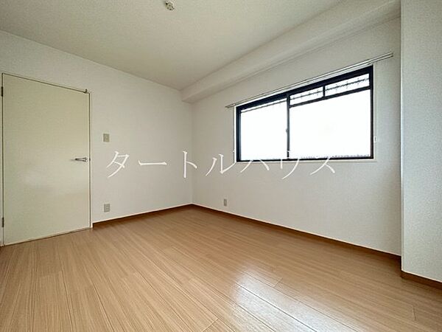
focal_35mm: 14
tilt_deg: -0.7
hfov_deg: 102.1
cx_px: 221
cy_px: 166
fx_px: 179
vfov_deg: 85.7
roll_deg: +0.3
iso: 640
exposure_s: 1/60
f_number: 2.2
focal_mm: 2.22
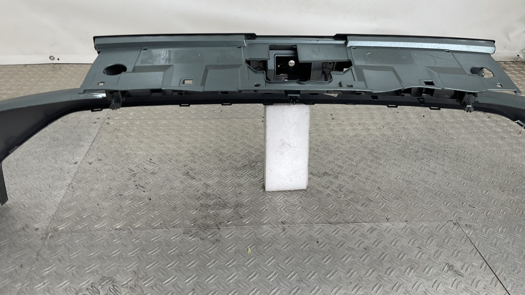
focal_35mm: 32
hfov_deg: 61.0
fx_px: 445
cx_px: 262
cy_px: 125
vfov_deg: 36.6
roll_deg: +0.0
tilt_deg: -24.3
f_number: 1.8
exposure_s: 1/132
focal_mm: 3
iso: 16
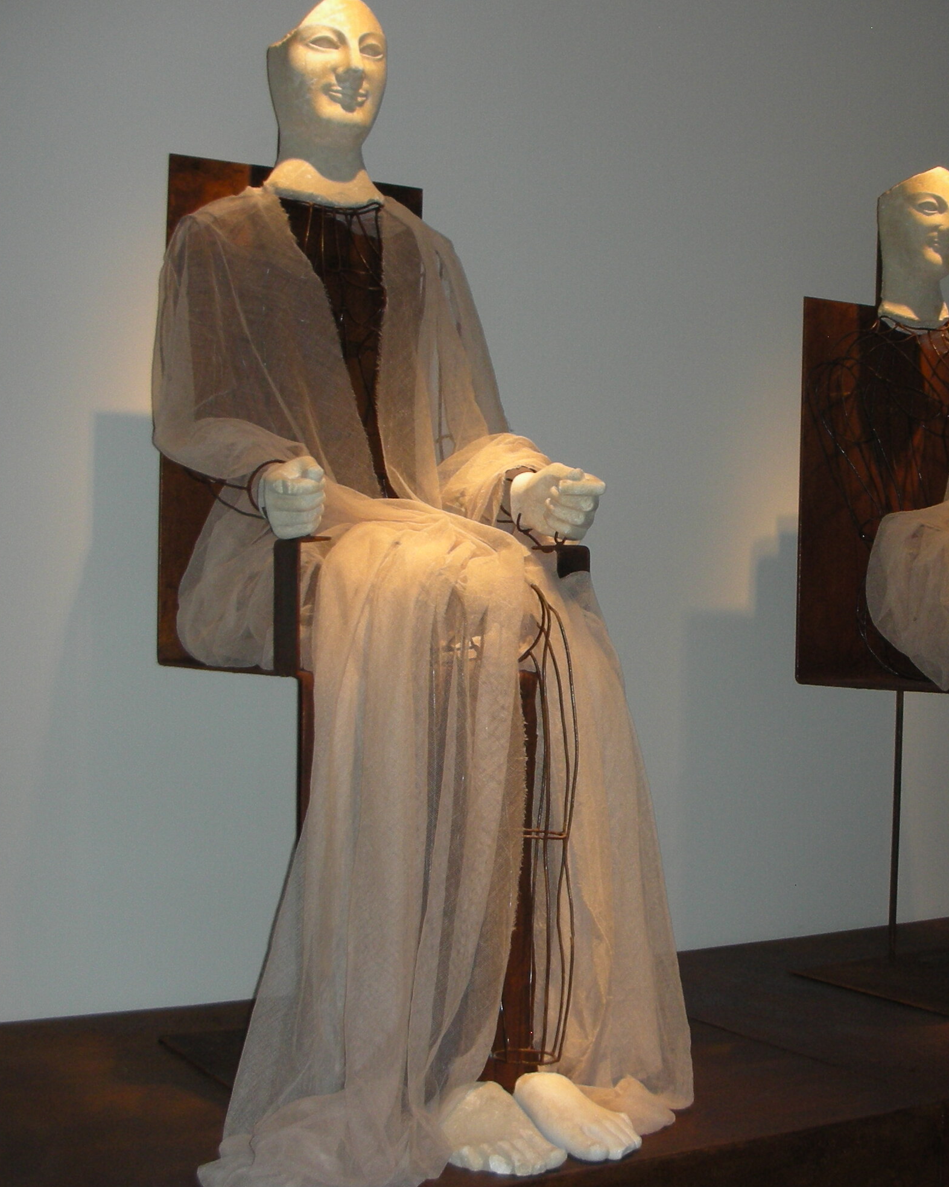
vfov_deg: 40.3
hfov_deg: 32.6
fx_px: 1615
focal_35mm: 46
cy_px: 594
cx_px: 568
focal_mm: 5.8
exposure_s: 1/60.1
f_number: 3
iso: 86
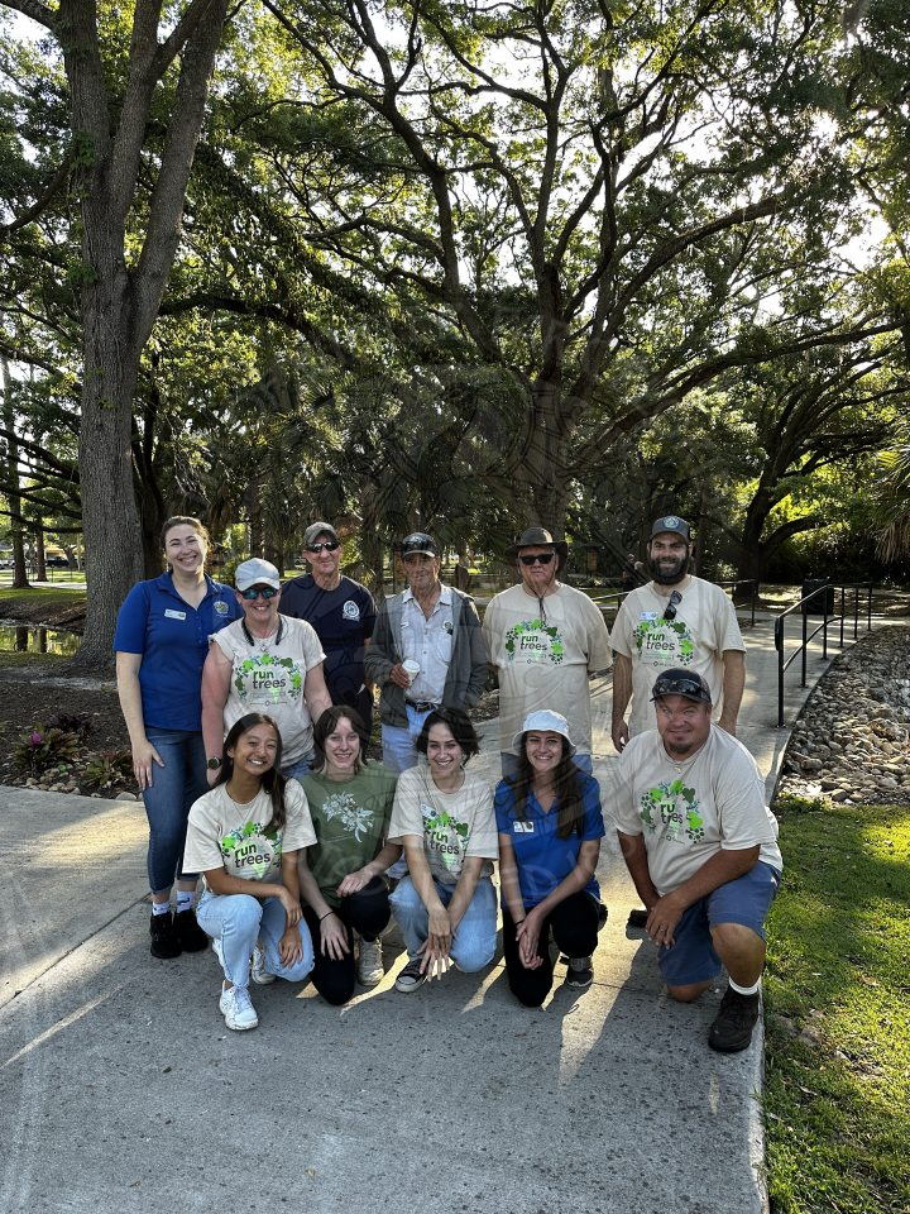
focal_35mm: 24
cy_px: 607
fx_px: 841
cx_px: 455
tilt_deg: -1.9
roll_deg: +0.0
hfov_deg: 56.8
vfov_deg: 71.6
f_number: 1.78
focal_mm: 6.86
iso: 80
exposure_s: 1/241
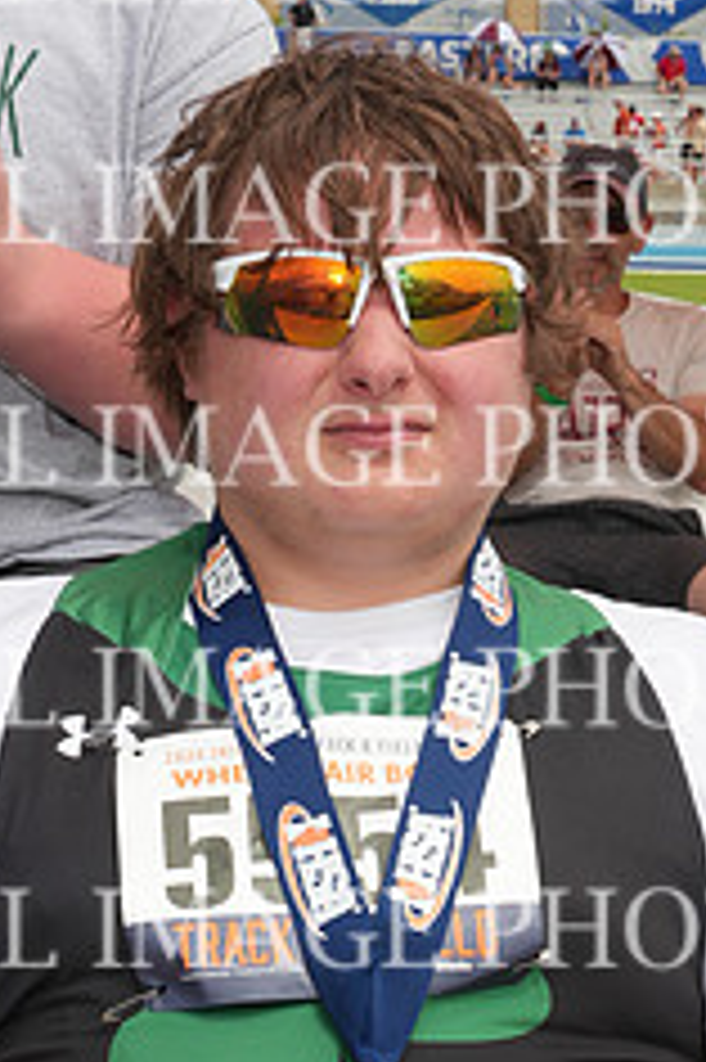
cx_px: 445
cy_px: 806
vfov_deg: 15.0
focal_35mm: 136
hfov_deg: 10.0
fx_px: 4013
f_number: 11
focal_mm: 37
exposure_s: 1/160
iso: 100
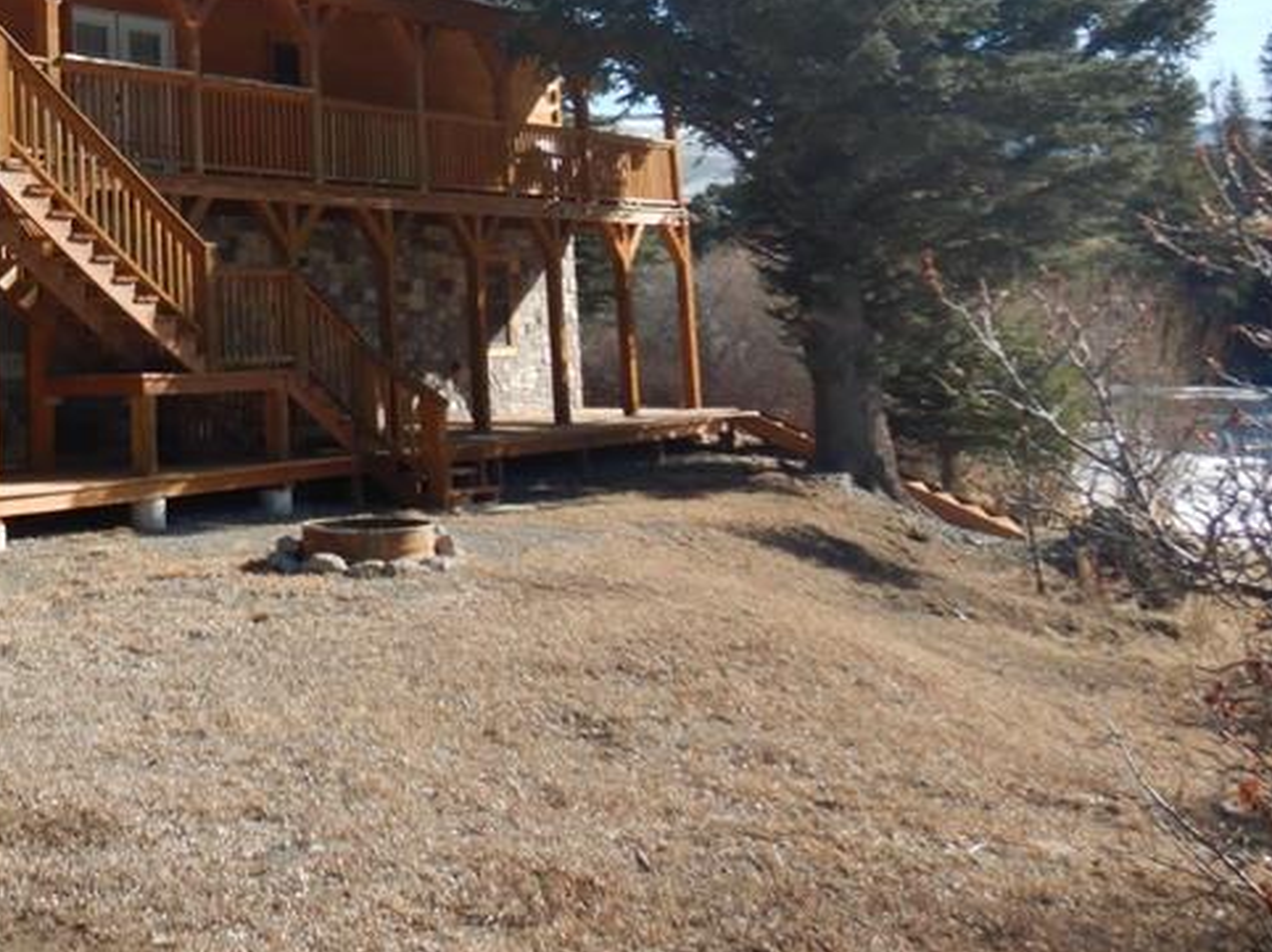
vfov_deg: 27.4
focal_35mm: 51
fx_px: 1873
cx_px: 55
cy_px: 71
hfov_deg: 34.7
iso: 125
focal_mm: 4.3
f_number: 2.8
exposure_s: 1/1000
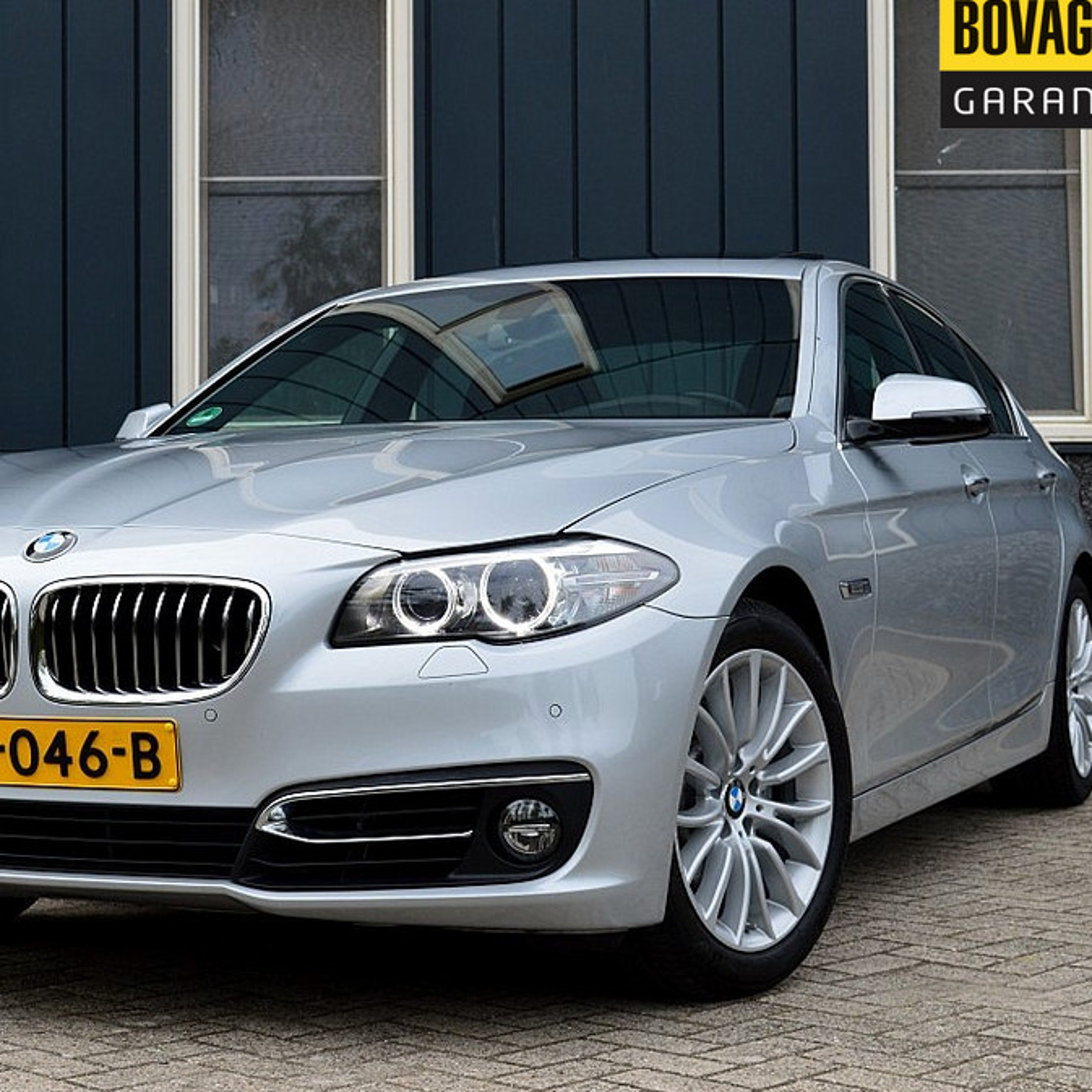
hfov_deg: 26.0
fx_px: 2356
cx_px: 389
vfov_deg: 26.1
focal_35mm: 66
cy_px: 541
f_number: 10
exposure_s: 1/250
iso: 400
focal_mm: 34
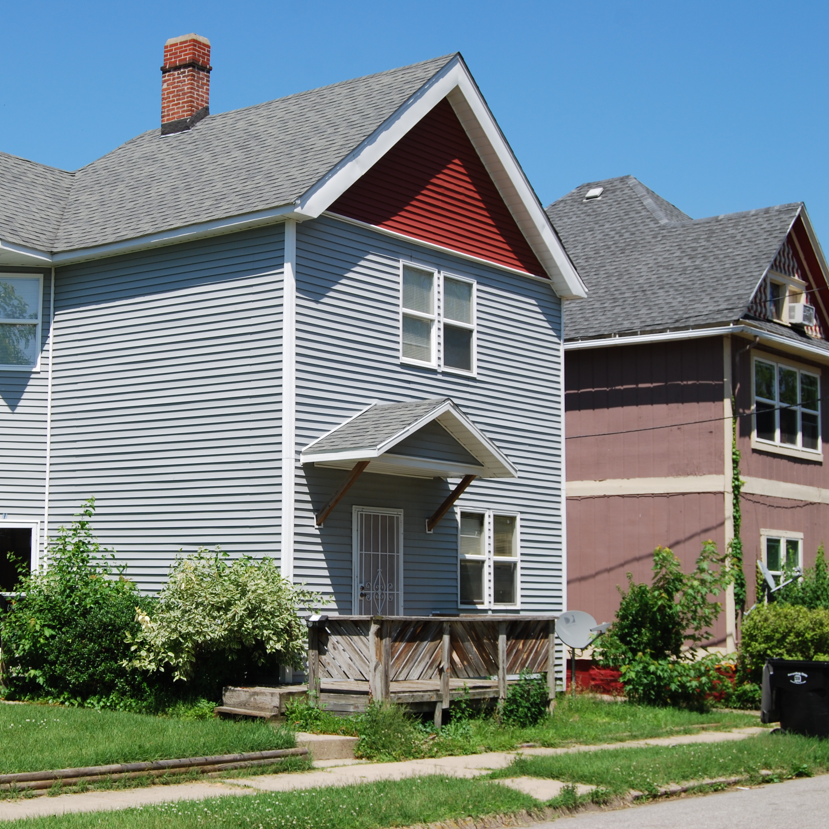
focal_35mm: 58
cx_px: 275
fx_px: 1571
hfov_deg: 29.3
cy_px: 415
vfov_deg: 29.6
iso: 100
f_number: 8
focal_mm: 30
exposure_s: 1/250
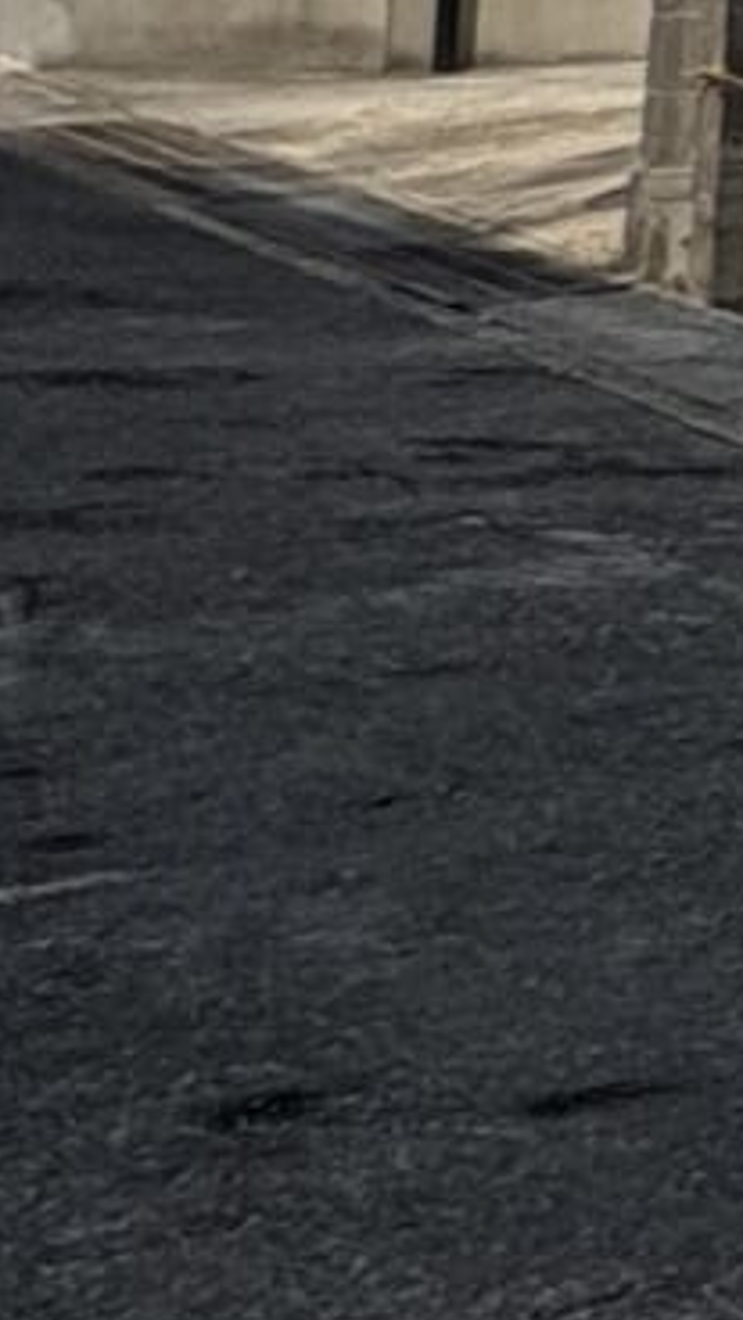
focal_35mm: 106
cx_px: 3866
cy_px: -524
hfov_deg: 6.1
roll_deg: +0.9
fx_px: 3713
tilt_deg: +5.1
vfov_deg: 18.4
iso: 50
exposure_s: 1/2770
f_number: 2.2
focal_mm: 2.22
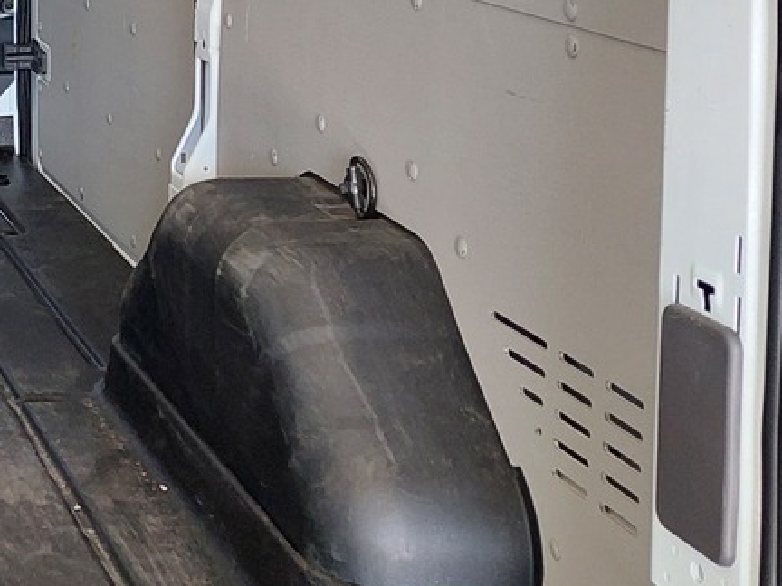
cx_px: -320
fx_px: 1807
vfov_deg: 18.0
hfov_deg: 21.3
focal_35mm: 80
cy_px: -9
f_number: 1.8
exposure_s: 1/60
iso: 125
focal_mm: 5.23
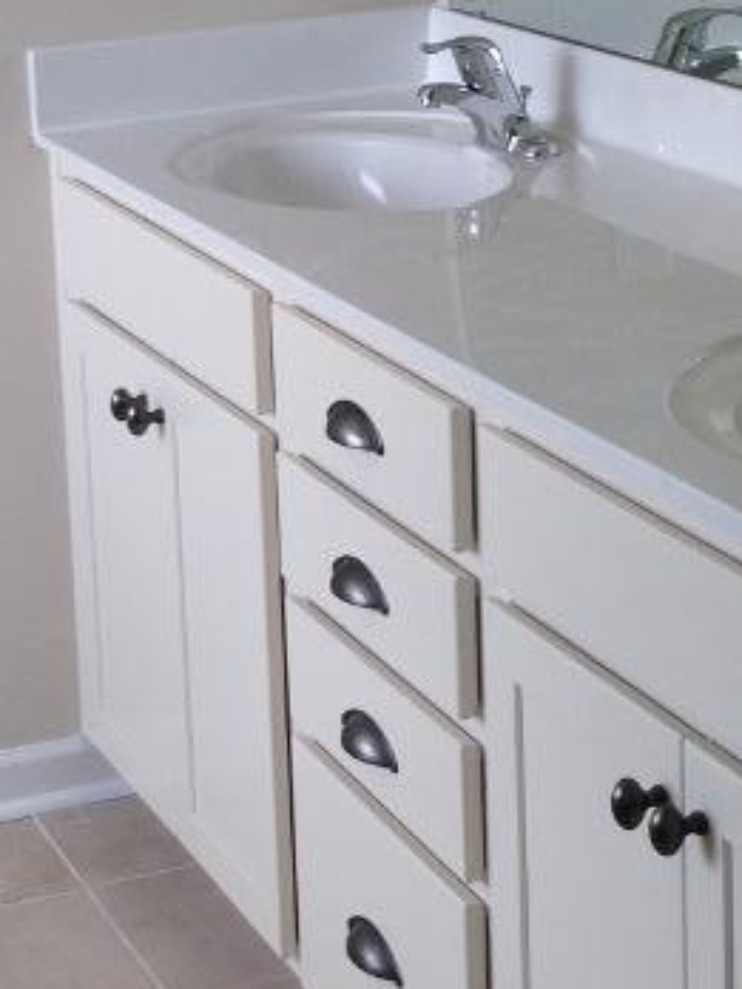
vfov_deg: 20.1
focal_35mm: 97
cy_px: 244
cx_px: 182
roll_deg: +1.4
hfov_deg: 15.2
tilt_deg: -12.6
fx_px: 2772
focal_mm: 4.12
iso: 50
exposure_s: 1/120
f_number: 2.4
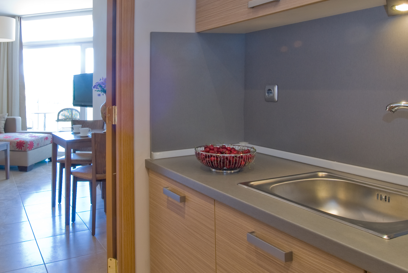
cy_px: 107
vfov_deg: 43.5
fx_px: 340
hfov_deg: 61.6
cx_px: 173
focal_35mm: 30
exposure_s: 1/1.25
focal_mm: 12
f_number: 11
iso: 100
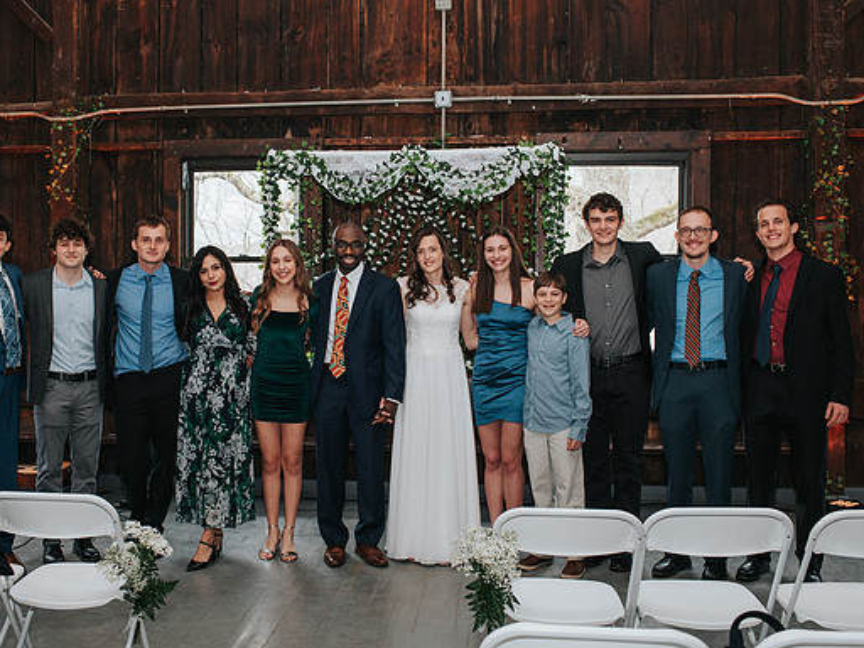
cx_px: 366
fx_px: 1023
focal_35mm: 41
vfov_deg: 35.1
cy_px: 311
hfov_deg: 45.6
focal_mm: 35
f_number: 4.5
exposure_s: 1/200
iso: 1000
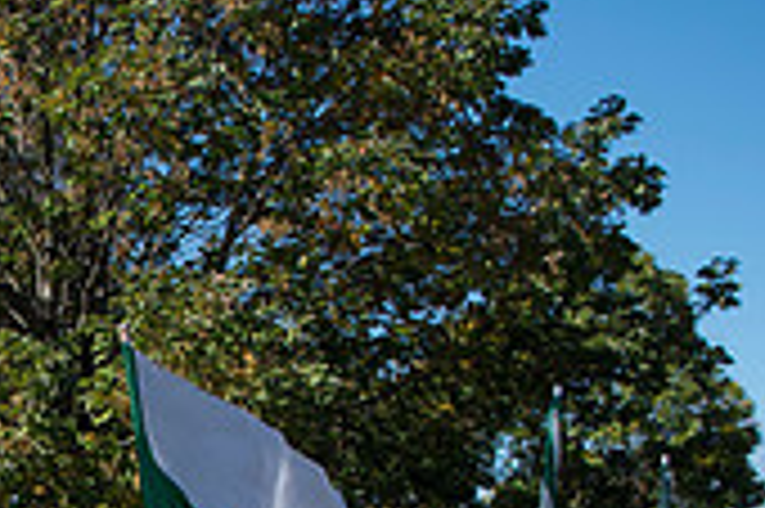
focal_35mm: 82
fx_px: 1741
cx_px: -184
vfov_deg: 15.0
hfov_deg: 22.6
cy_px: 834
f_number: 4.5
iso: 250
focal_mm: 24
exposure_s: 1/1600
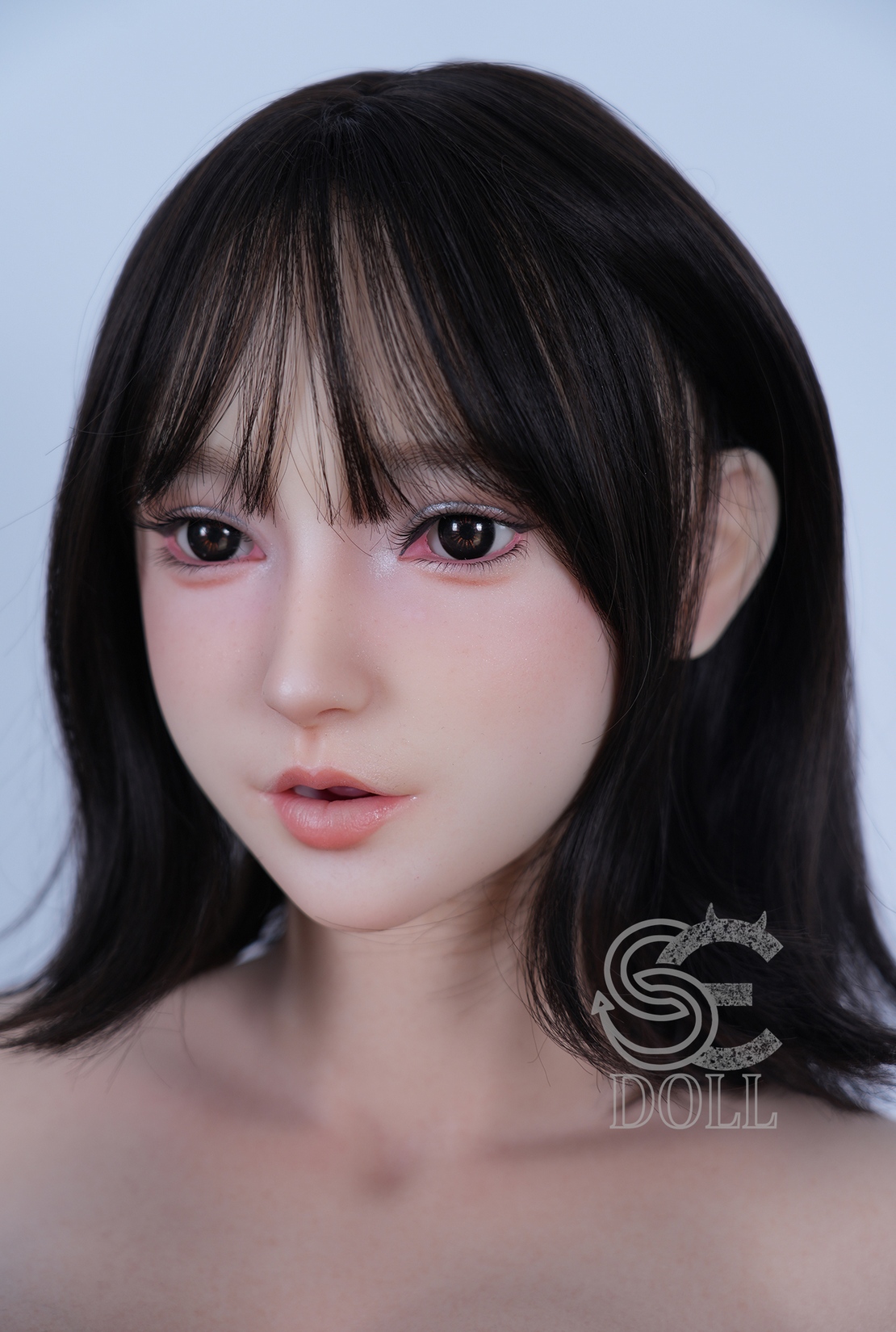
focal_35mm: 69
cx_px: 448
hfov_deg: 19.9
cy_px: 666
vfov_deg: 29.2
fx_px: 2560
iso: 125
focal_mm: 69
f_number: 4
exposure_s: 1/100
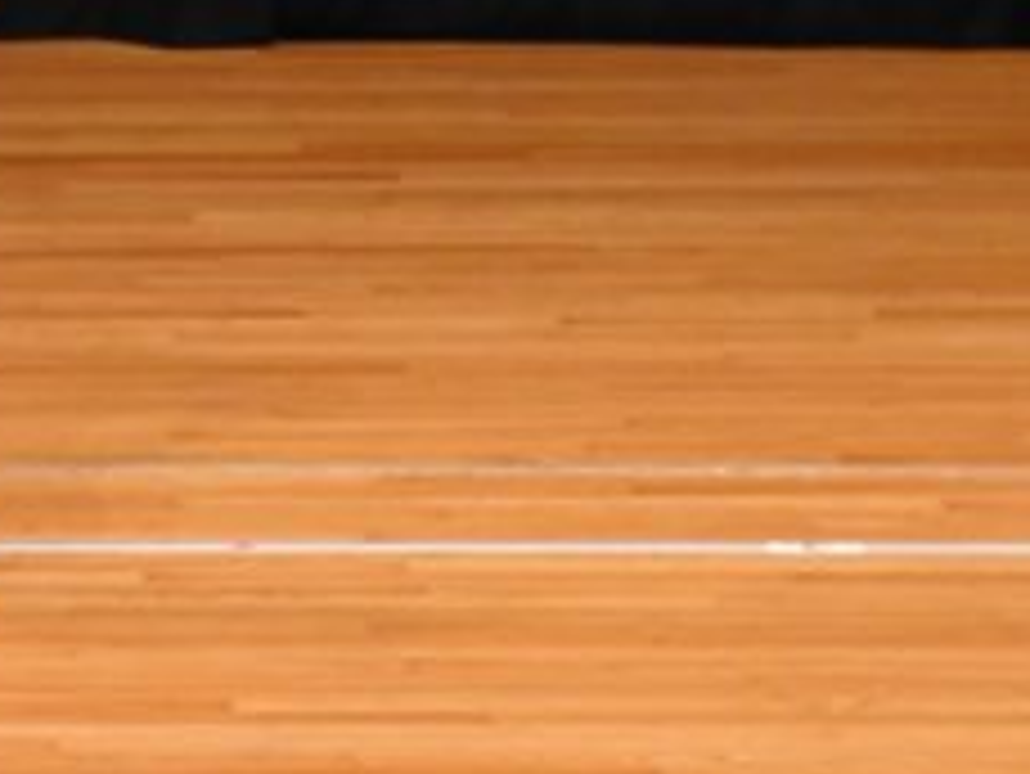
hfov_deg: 2.1
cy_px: -351
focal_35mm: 927
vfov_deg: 1.6
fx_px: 27597
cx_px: -340
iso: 3200
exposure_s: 1/400
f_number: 5.6
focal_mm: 190
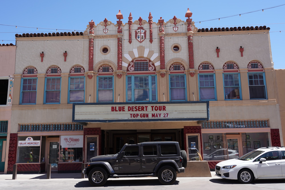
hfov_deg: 57.2
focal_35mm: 33
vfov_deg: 40.0
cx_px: 142
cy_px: 95
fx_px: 261
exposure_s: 1/100
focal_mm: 33
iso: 100
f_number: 10
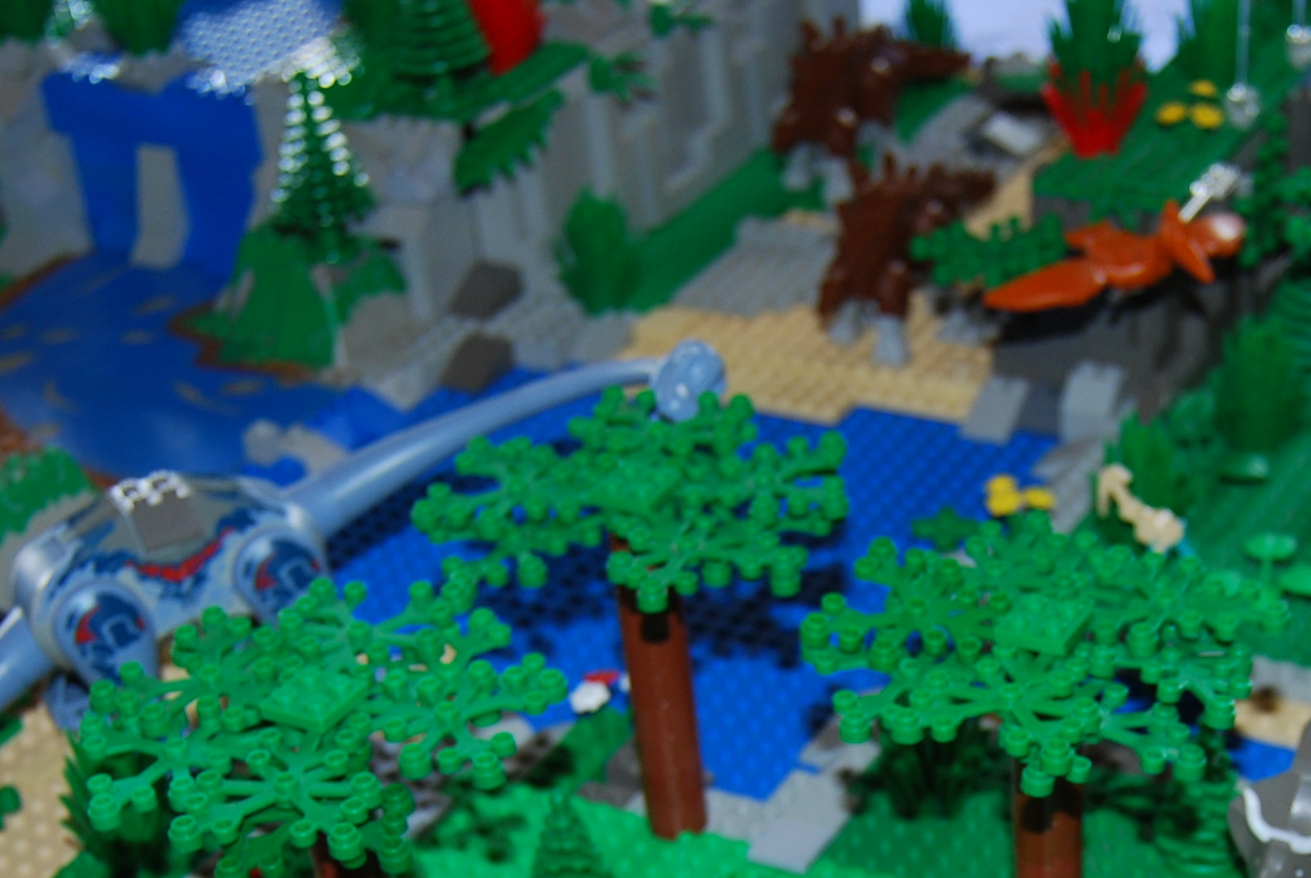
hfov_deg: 27.4
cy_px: 993
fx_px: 2662
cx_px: 956
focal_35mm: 73
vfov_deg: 18.0
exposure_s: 1/60
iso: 200
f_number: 3.8
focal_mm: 20
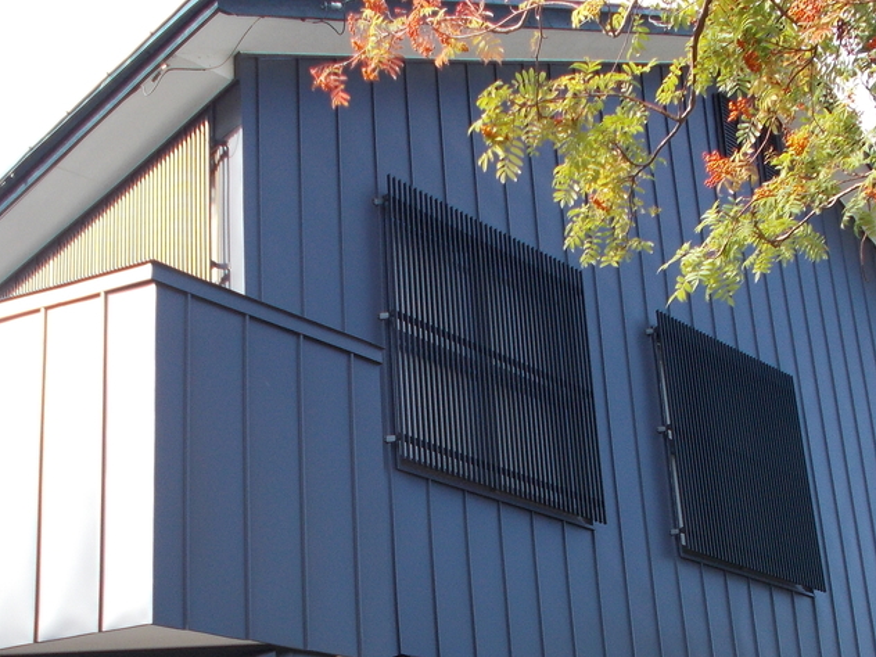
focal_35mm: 57
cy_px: 593
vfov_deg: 24.9
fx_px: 1442
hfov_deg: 33.8
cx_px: 449
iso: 125
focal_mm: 5.3
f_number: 3.4
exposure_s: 1/250
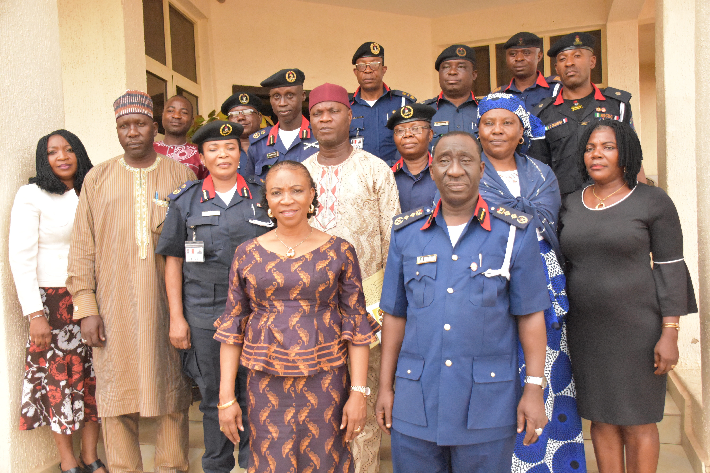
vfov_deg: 36.9
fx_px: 710
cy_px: 236
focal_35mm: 36
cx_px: 355
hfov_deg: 53.1
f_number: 3.8
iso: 10000
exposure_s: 1/8000
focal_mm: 24
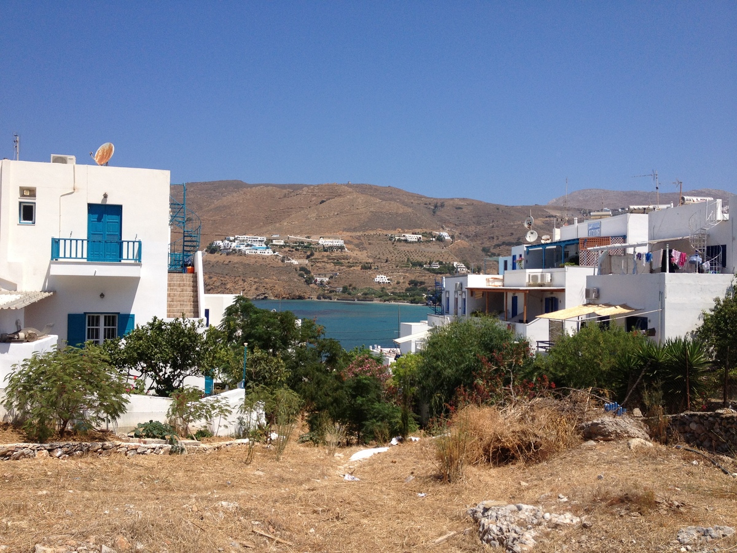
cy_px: 276
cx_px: 368
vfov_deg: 40.7
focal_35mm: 35
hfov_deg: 52.6
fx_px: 745
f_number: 2.4
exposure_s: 1/2513
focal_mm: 4.28
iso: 50
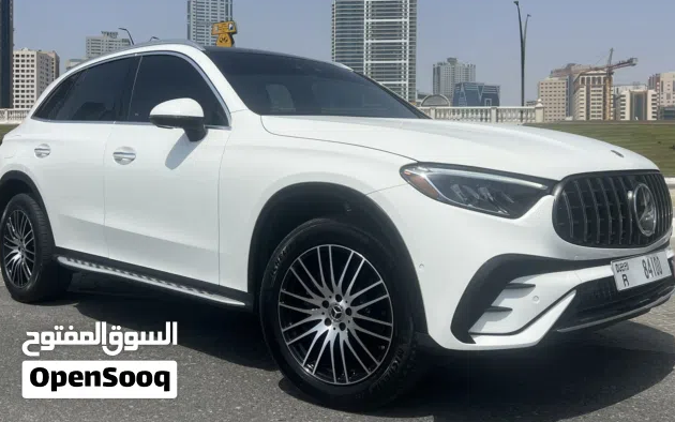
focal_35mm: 28
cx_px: 339
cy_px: 167
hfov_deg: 66.5
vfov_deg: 44.3
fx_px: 515
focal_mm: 5.7
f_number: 1.5
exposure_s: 1/9434
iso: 50
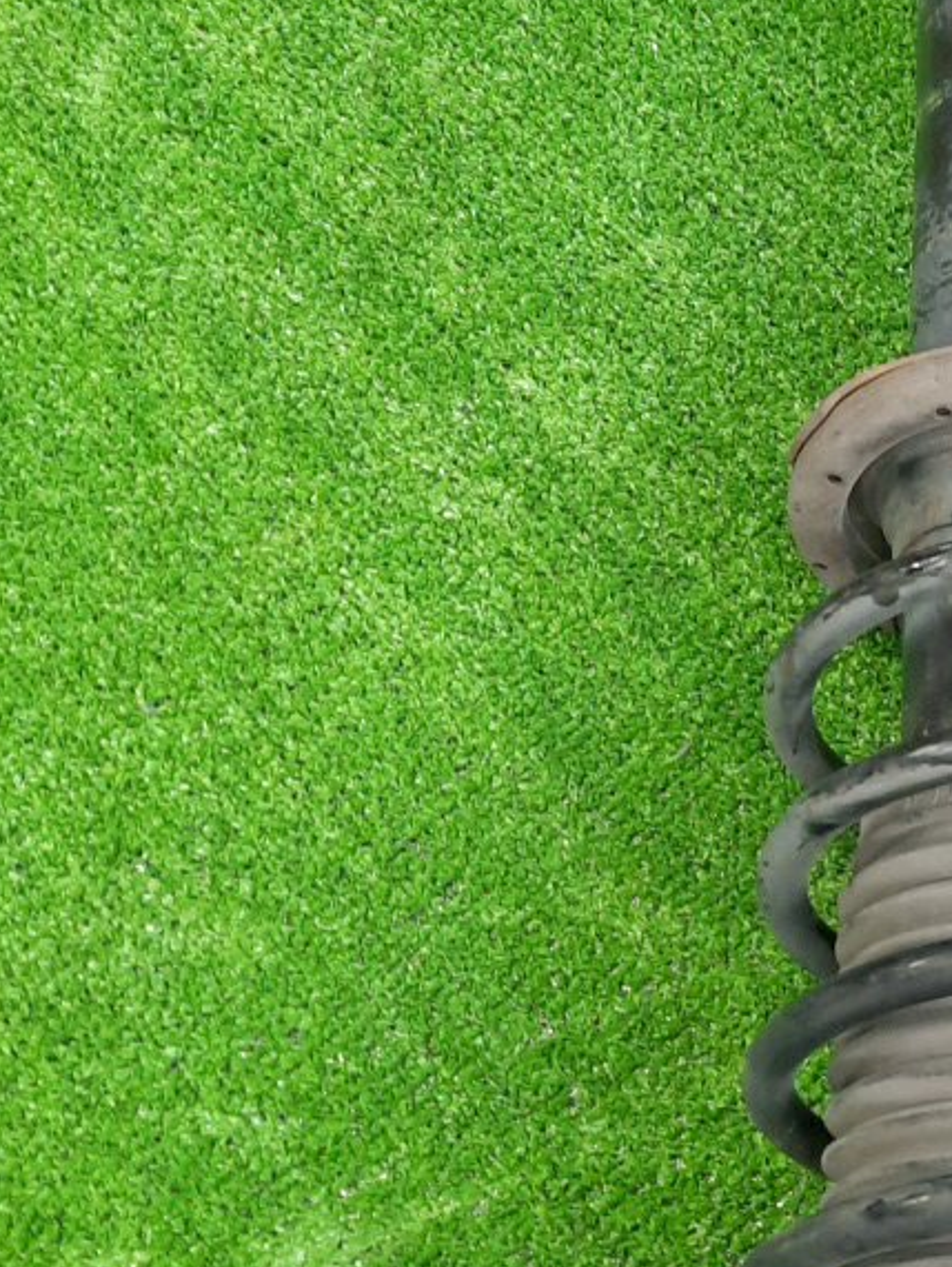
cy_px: 754
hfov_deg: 21.9
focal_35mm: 63
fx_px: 2308
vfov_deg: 30.6
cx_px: 1085
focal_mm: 4.6
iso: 357
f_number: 2
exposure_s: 1/50
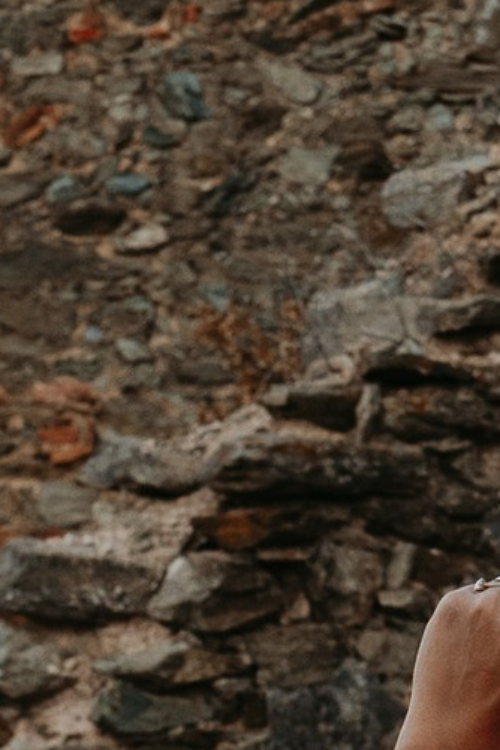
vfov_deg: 7.6
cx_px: -93
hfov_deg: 5.1
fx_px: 5583
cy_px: 1072
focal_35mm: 268
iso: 320
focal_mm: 35
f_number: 5.6
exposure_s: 1/320
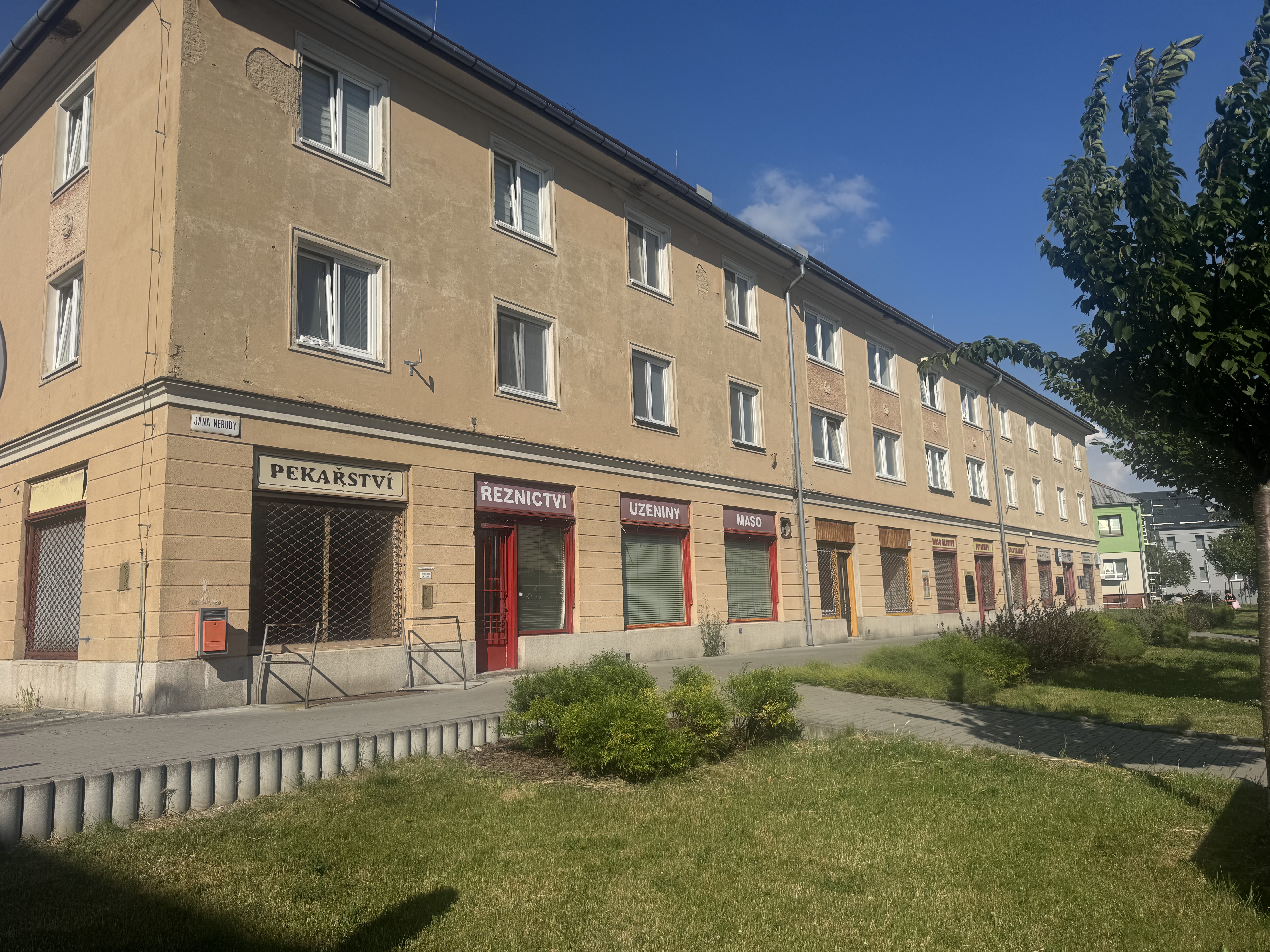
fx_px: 881
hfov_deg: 71.6
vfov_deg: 56.8
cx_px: 635
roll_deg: +1.5
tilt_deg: +8.3
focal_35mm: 24
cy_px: 476
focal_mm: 6.76
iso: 80
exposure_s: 1/7092
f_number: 1.78
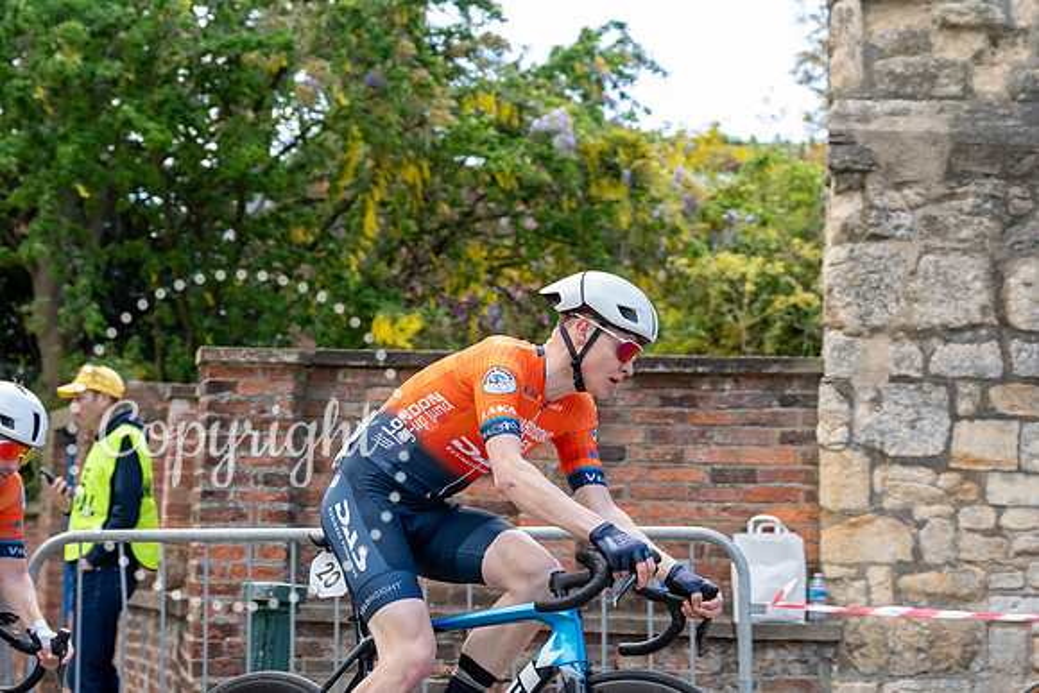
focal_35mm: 70
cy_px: 346
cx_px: 520
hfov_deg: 28.8
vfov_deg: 19.5
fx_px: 2021
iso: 1600
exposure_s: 1/1000
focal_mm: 70
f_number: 5
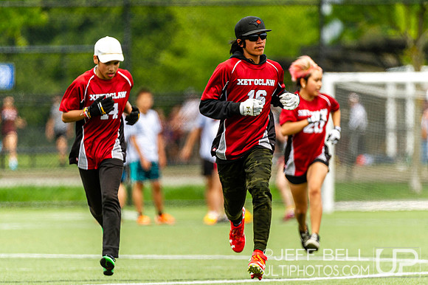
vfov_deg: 2.4
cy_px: 165
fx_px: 6763
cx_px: 247
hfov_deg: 3.6
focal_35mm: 569
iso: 220
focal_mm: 400
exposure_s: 1/1000
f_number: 4
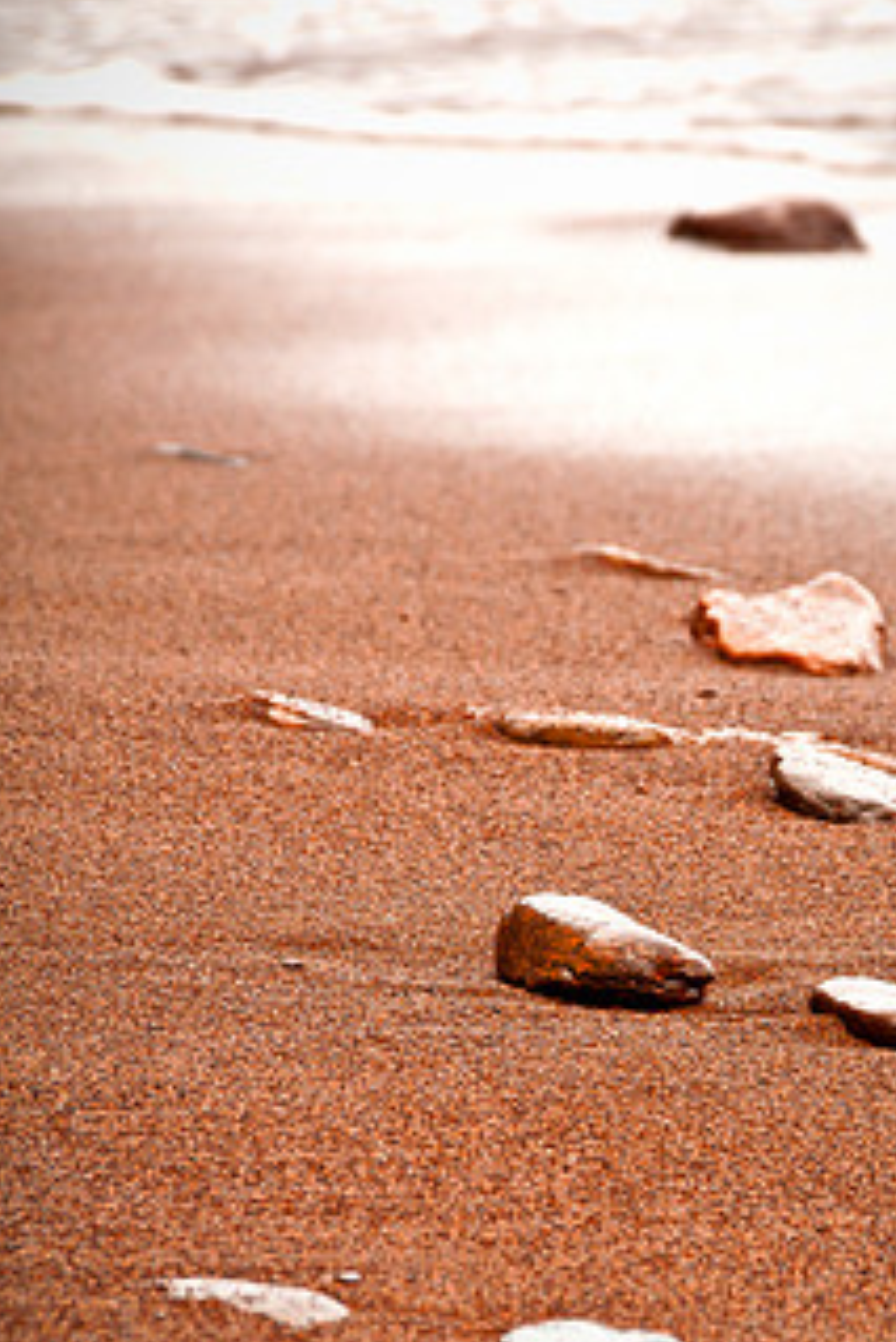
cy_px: 812
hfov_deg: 3.8
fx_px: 13424
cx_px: 597
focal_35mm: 360
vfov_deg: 5.7
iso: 160
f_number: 11
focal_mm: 170
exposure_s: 1/60
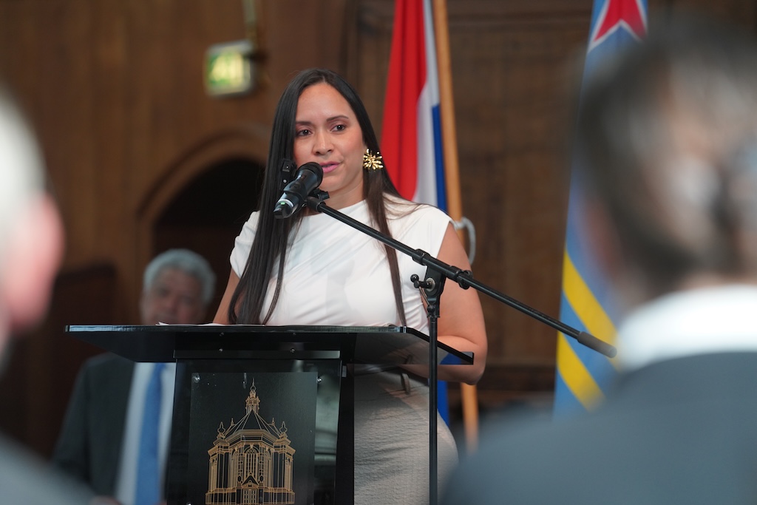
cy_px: 252
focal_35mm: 200
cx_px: 378
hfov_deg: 10.3
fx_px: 4206
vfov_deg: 6.9
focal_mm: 200
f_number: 4
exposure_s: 1/250
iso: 1600
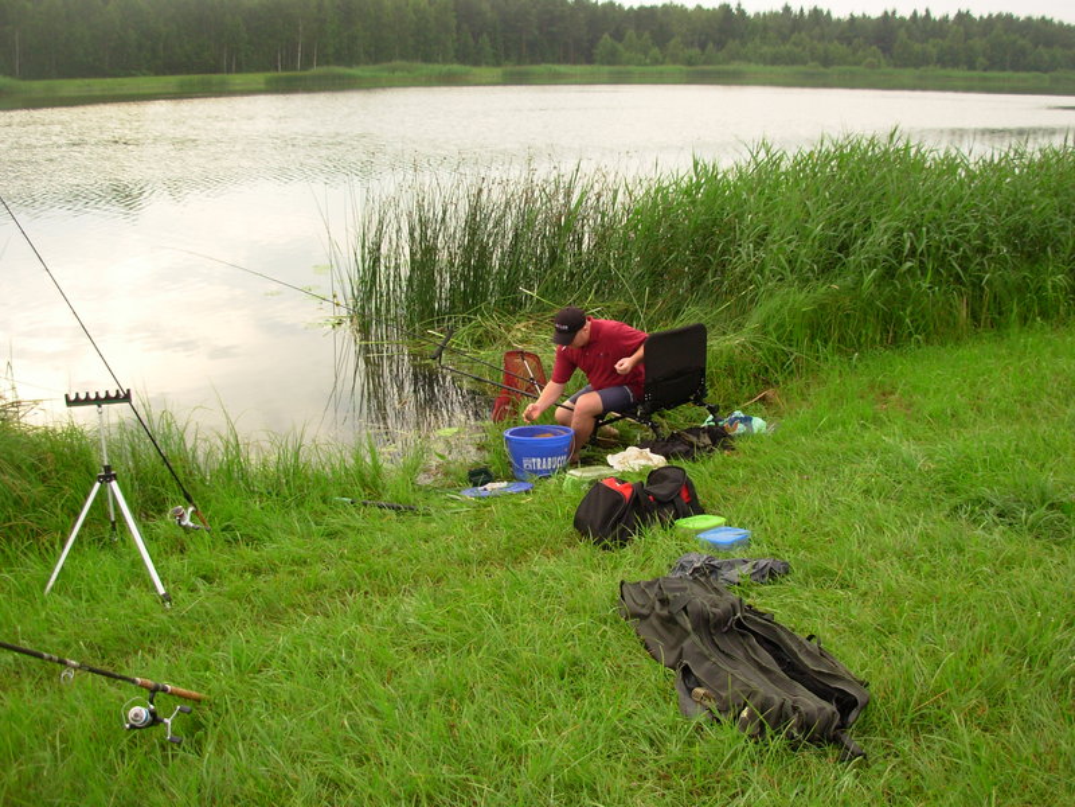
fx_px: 1180
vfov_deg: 37.7
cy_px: 404
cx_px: 538
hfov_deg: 49.0
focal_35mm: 38
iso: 50
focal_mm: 6.3
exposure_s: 1/222
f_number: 2.9
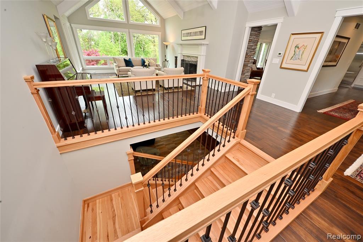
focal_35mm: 14
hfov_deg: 104.3
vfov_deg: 81.2
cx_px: 182
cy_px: 121
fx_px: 141
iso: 800
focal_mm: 14
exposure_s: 1/60
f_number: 13
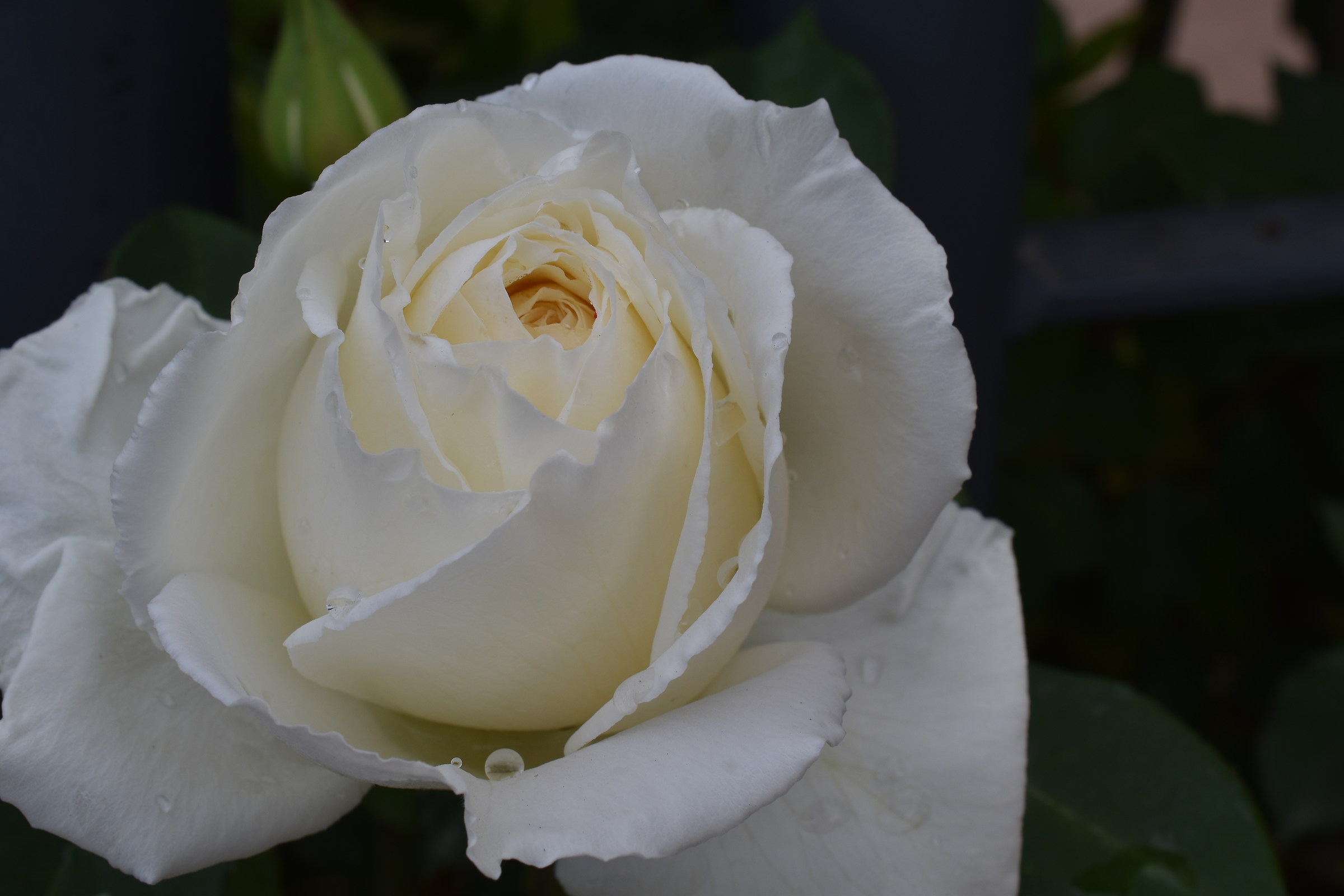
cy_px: 448
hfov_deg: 33.4
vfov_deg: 22.6
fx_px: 2240
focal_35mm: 60
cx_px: 672
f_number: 16
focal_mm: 40
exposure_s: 1/30
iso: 100
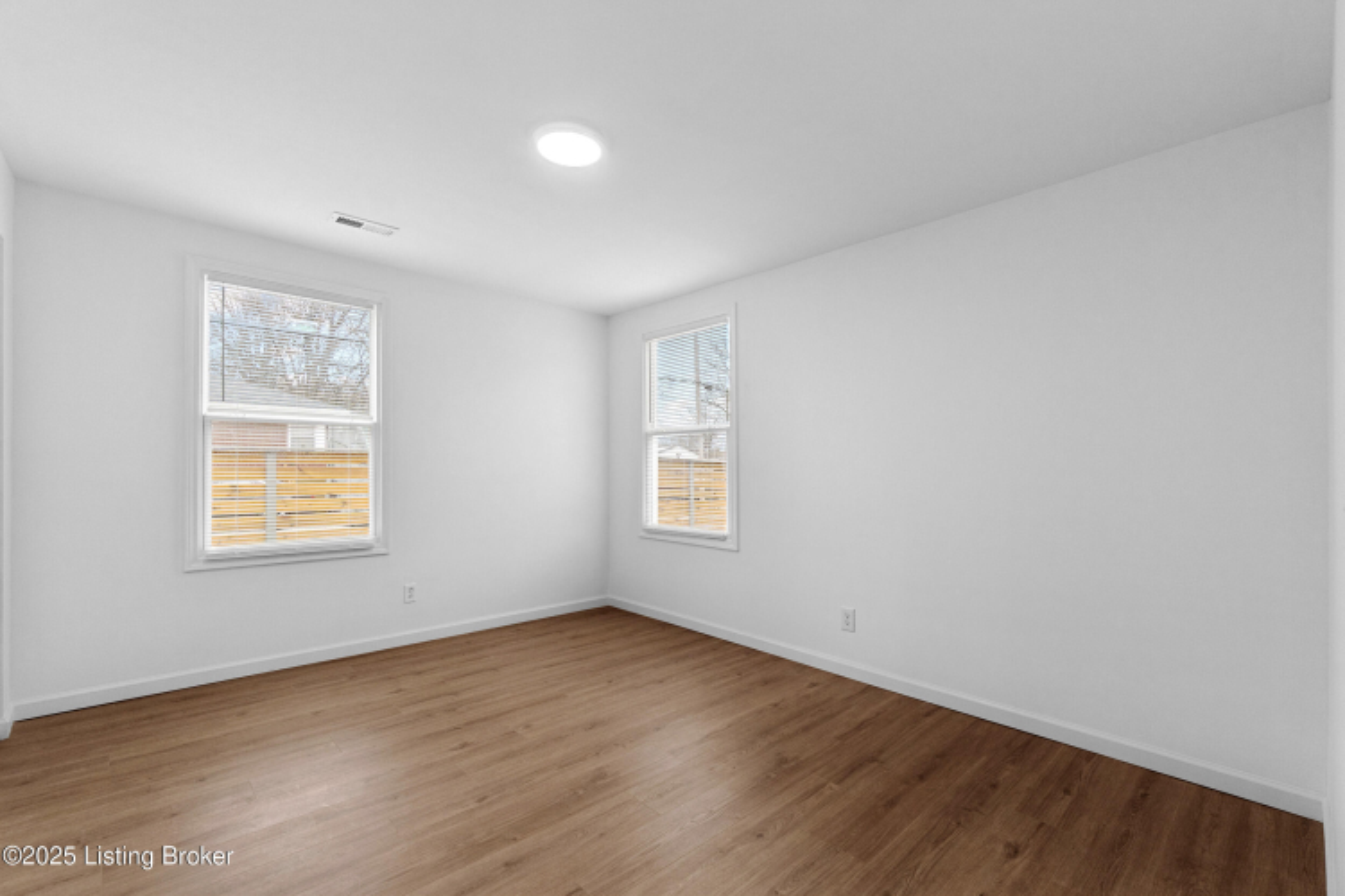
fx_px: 560
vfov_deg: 77.3
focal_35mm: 15
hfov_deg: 100.4
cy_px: 448
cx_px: 672
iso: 400
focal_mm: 10
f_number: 8
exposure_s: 1/25
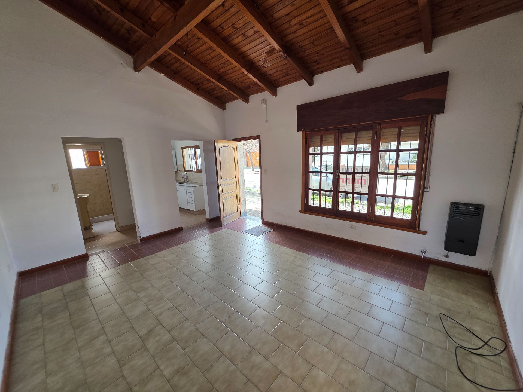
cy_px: 196
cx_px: 262
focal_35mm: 13
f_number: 1.9
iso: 100
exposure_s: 1/100
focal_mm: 2.2
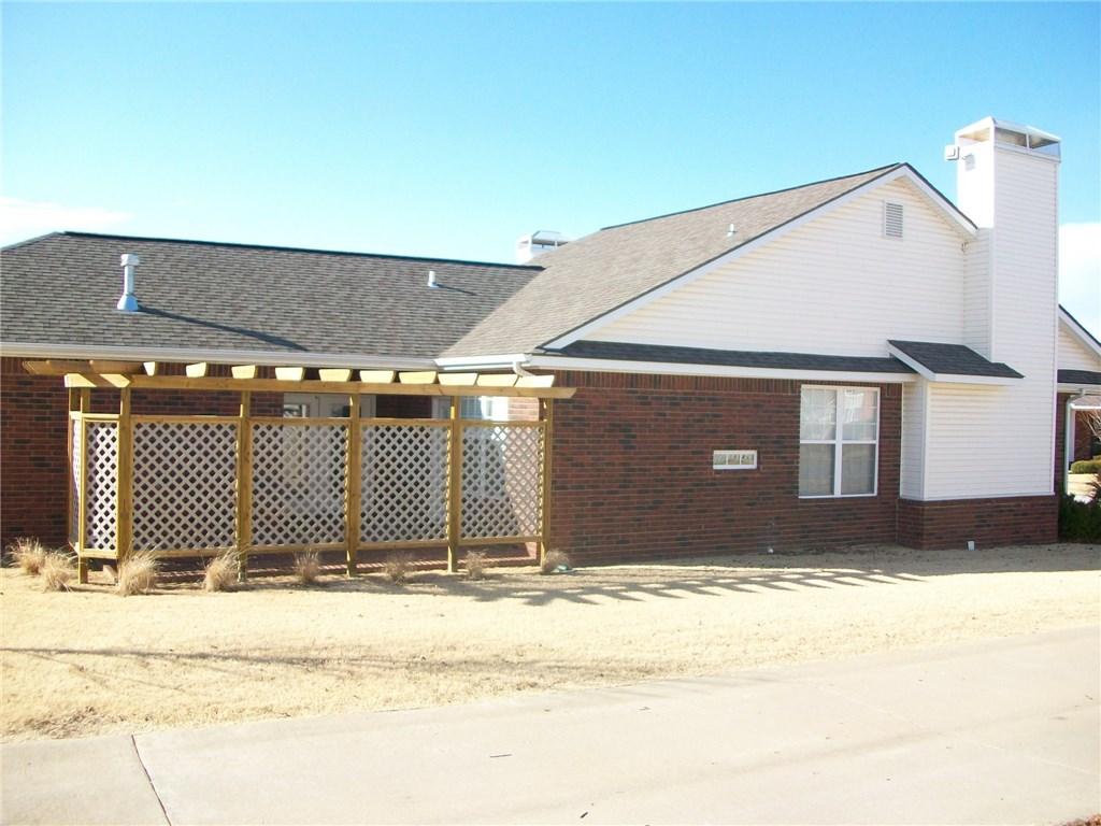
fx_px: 1081
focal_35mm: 34
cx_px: 550
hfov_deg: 54.0
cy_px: 413
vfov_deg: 41.8
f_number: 2.8
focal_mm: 5.7
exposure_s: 1/593
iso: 80
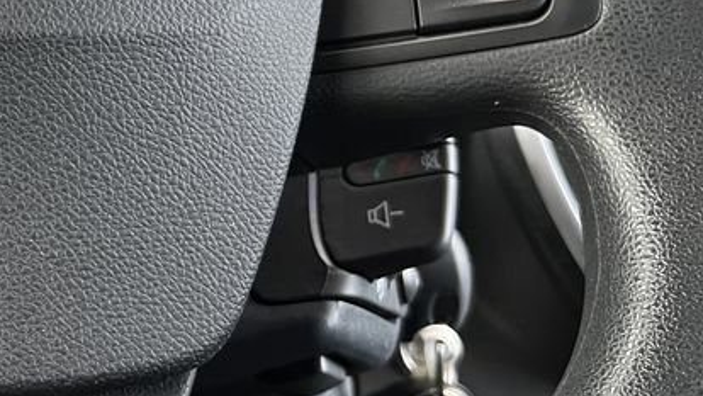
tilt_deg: -6.5
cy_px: 20
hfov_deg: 27.1
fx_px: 1305
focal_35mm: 70
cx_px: -109
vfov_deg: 16.9
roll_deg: +0.7
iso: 125
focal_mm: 5.1
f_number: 1.6
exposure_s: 1/62
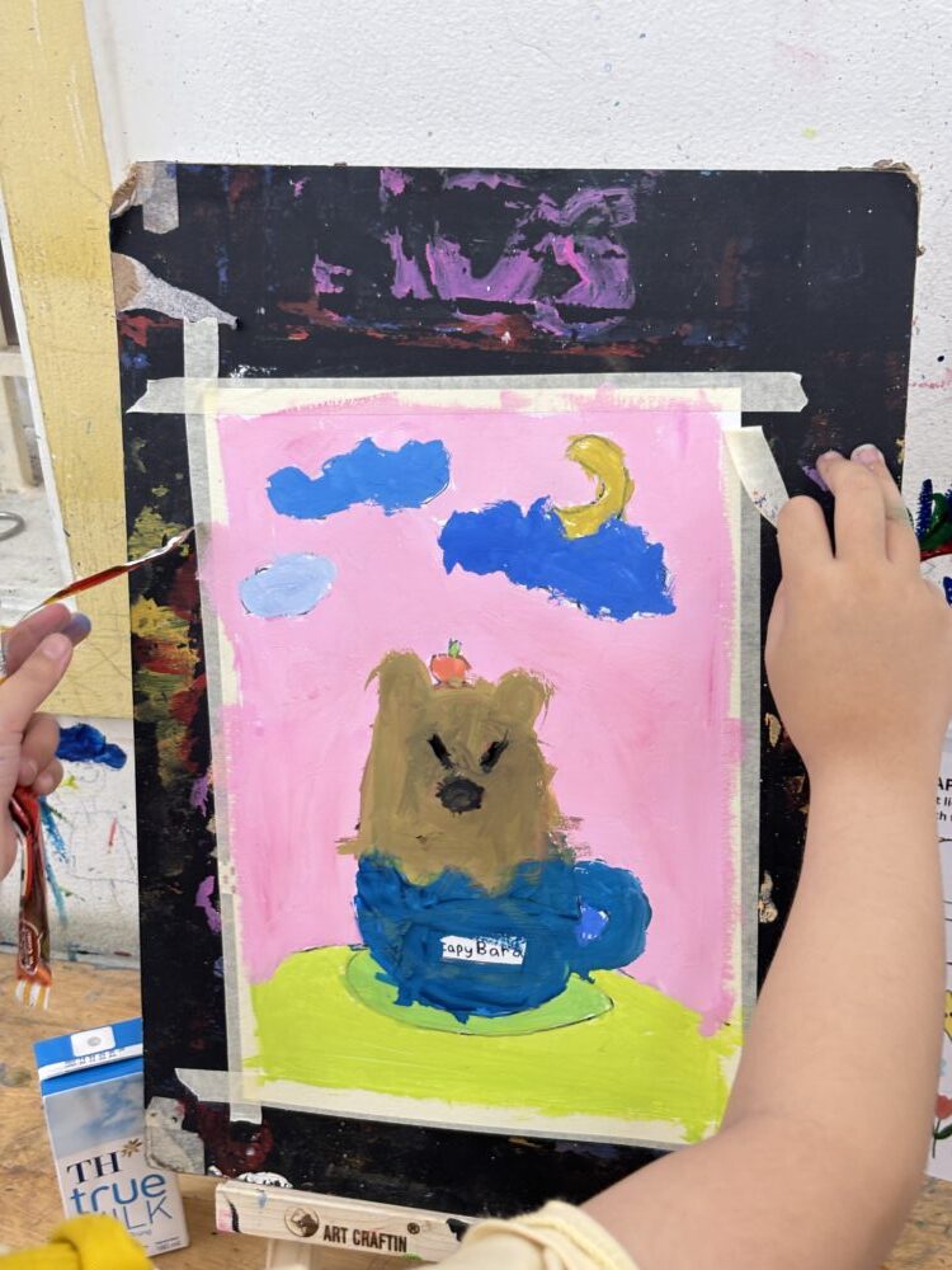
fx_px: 1907
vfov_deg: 36.8
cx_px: 476
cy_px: 635
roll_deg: +2.6
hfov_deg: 28.0
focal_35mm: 52
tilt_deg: -30.2
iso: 25
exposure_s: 1/50
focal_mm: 5.96
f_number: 1.6
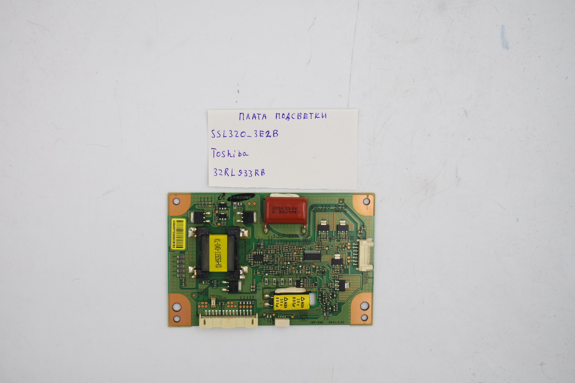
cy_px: 192
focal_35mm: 54
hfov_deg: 36.9
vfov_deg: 25.1
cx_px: 288
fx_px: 862
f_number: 5
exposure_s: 1/125
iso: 160
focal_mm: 20
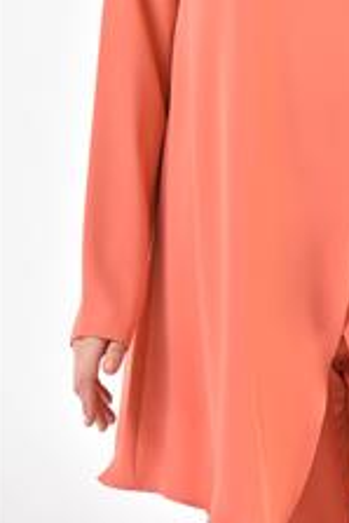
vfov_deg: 6.8
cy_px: 19
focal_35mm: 303
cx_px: 337
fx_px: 4399
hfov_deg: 4.5
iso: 100
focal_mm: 150
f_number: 6.3
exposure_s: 1/160
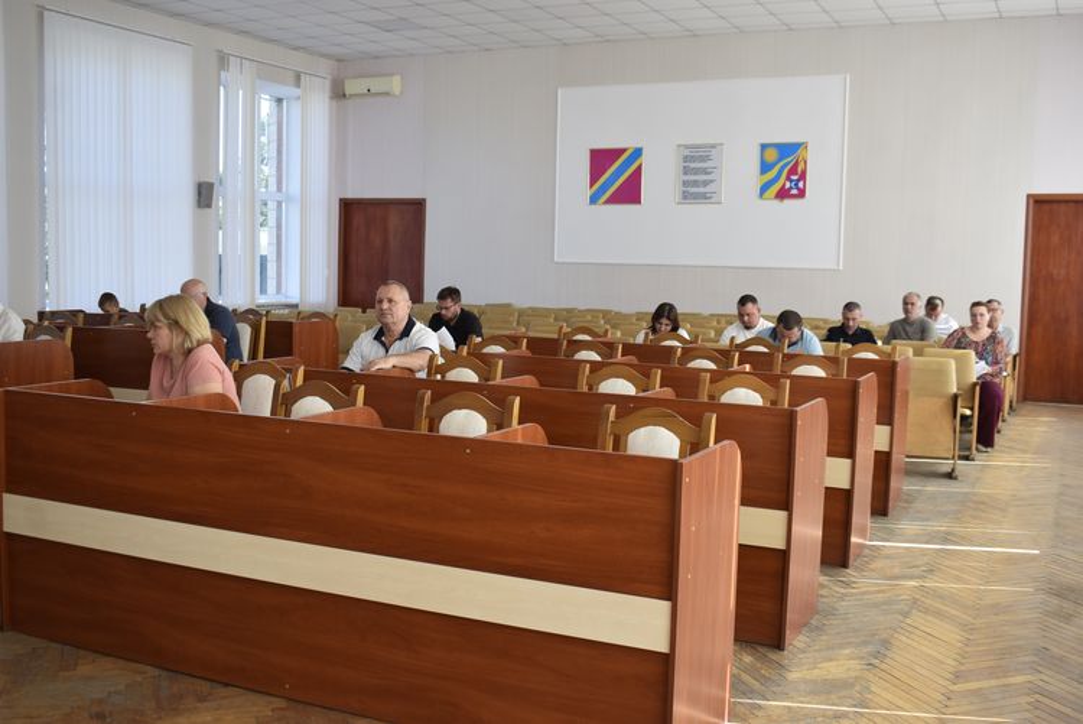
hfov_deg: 51.3
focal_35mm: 38
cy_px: 362
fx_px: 1129
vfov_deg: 35.5
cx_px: 542
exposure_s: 1/200
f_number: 5
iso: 400
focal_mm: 25
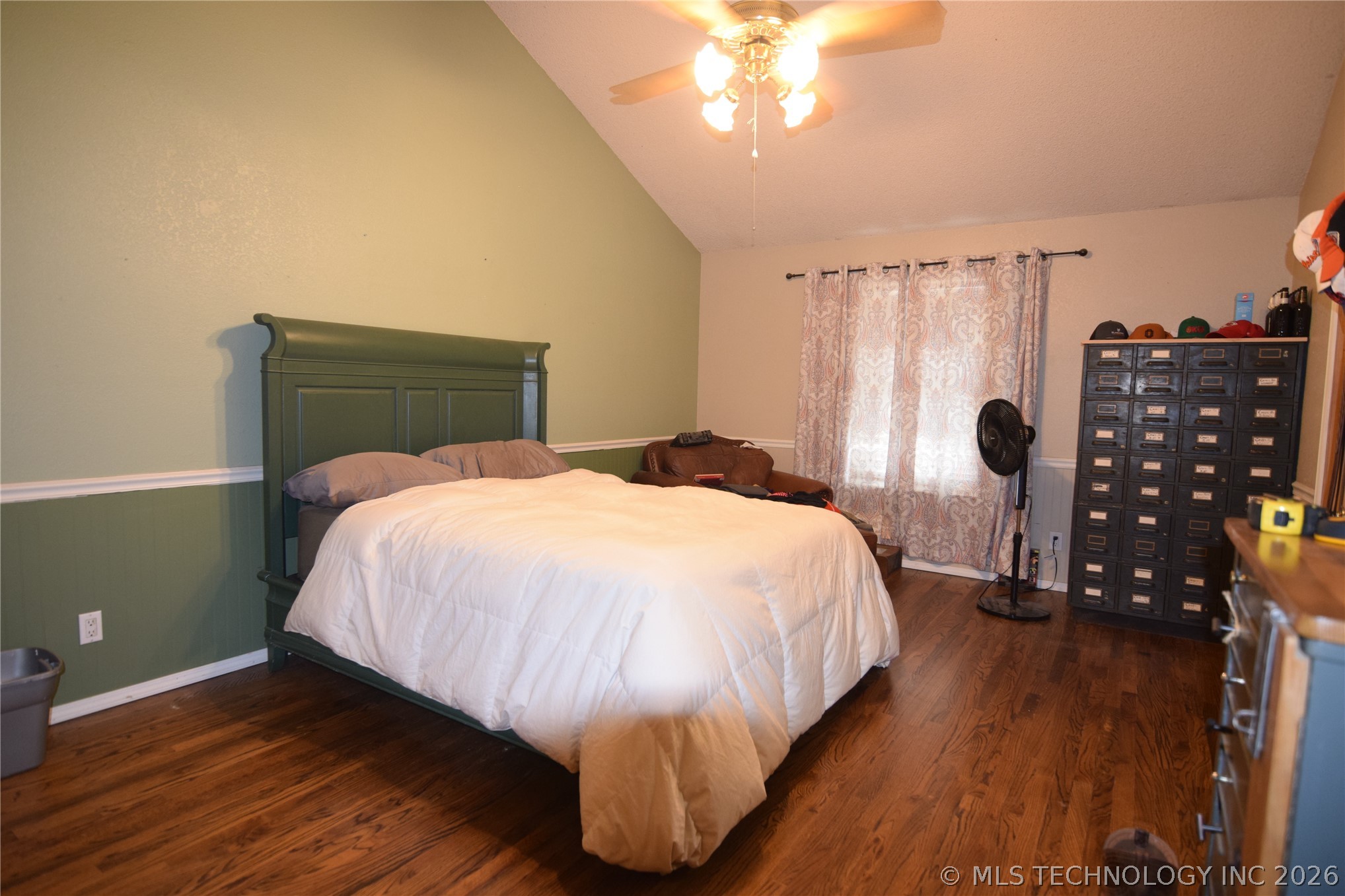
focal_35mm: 20
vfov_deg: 63.2
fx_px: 728
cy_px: 448
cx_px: 672
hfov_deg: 85.4
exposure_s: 1/60
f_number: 2.8
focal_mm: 13
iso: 900
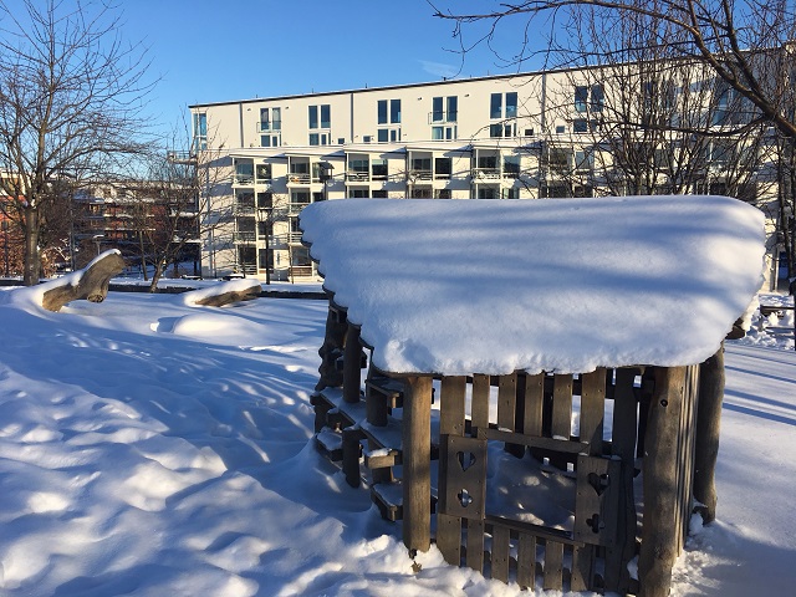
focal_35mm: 29
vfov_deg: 48.2
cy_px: 298
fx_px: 667
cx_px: 398
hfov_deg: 61.7
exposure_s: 1/1282
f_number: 2.2
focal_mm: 4.15
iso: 25
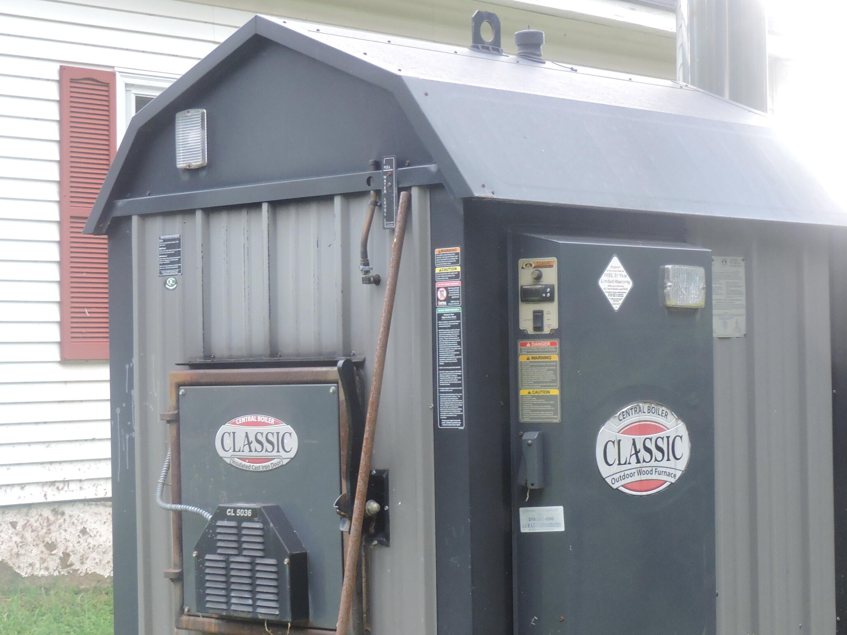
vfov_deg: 18.4
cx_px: 433
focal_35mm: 80
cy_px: 360
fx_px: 1957
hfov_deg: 24.4
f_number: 3.7
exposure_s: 1/40
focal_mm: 9.8
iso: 400
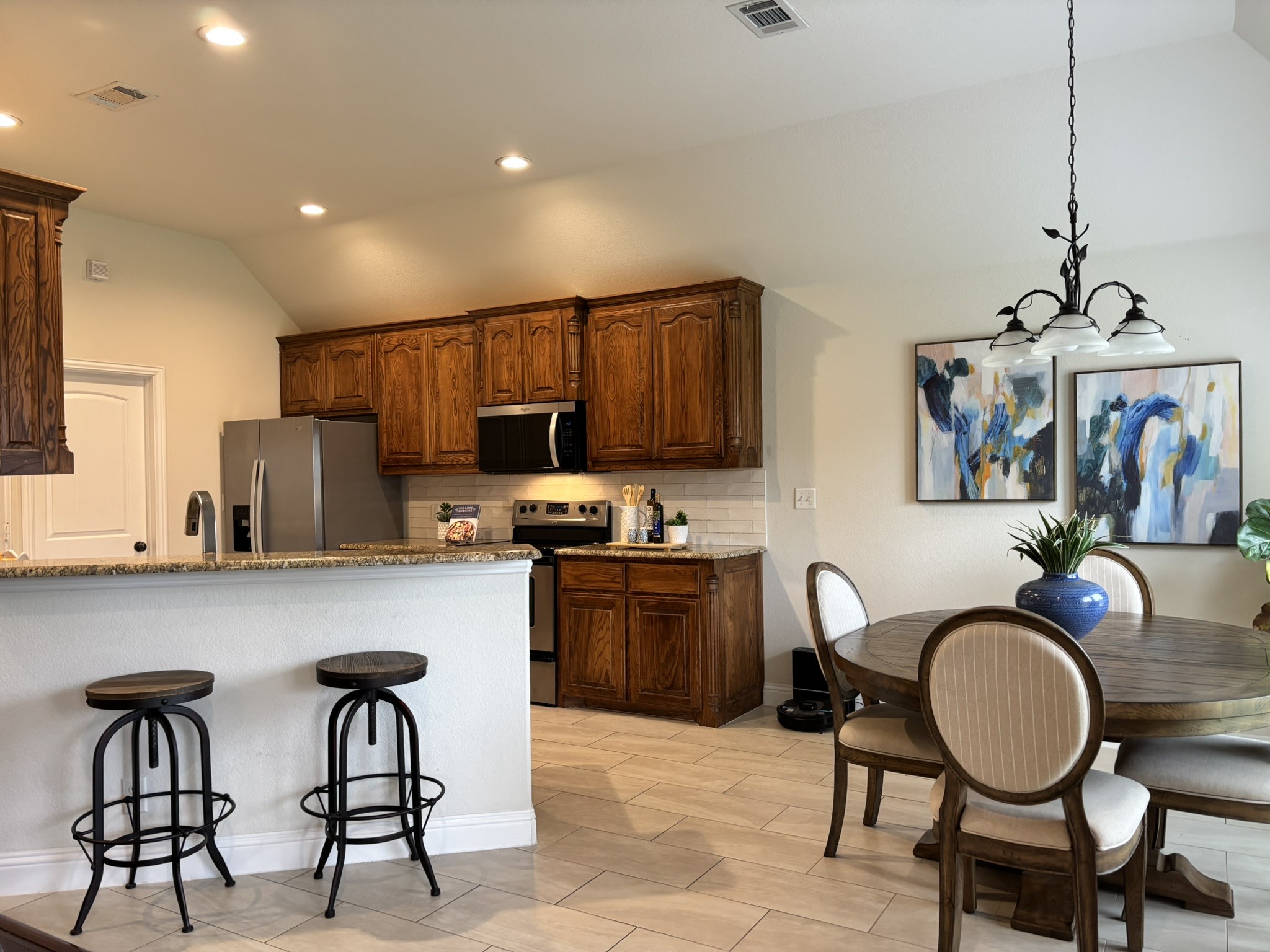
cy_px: 476
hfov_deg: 67.3
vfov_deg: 53.1
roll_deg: +1.2
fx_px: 954
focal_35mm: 26
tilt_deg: +0.5
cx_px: 635
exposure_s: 1/60
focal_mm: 5.96
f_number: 1.6
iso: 160
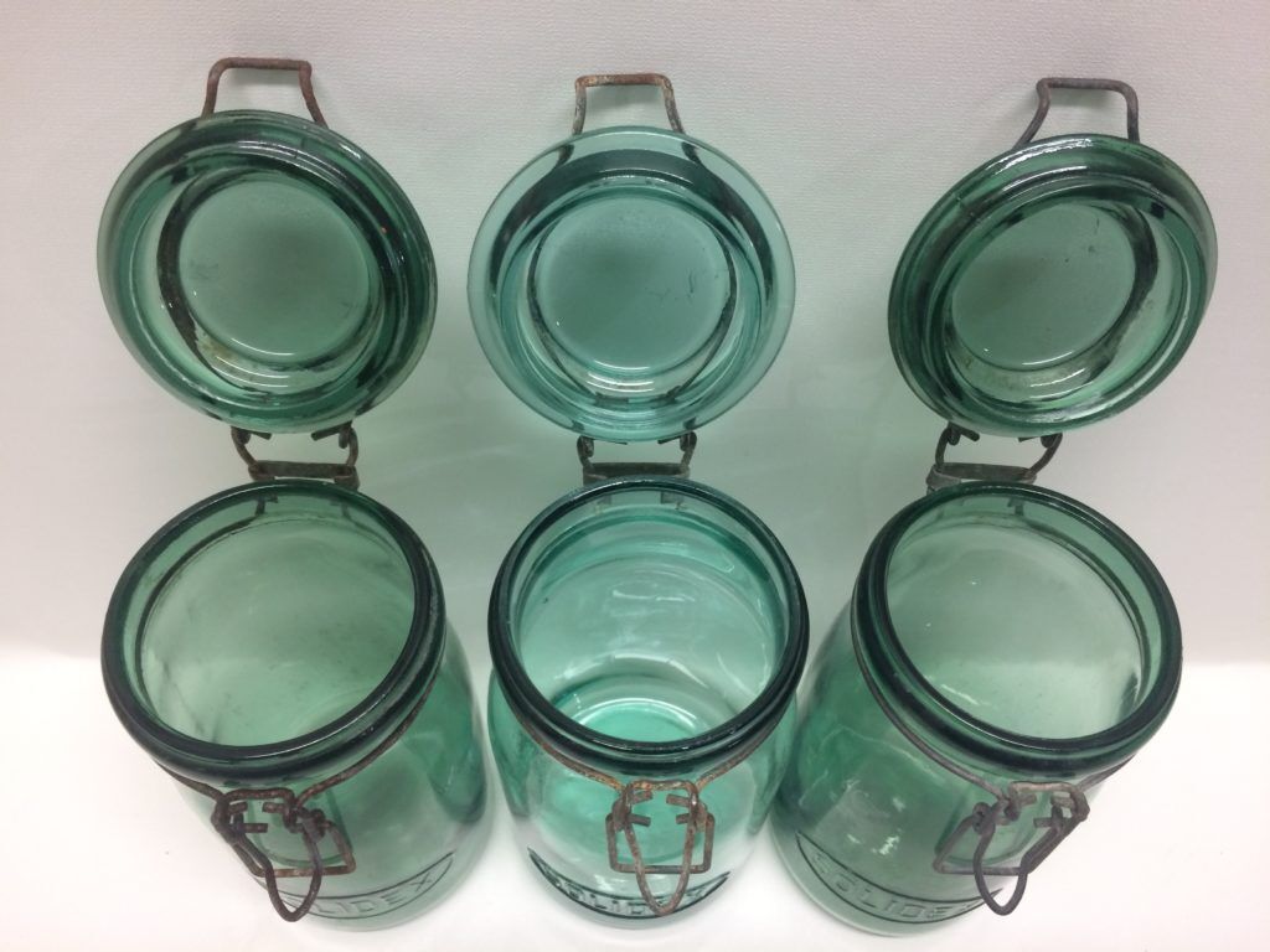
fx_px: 1064
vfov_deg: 48.2
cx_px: 635
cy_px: 476
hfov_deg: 61.7
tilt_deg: -53.2
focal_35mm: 29
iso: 80
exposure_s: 1/33
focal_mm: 4.15
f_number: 2.2
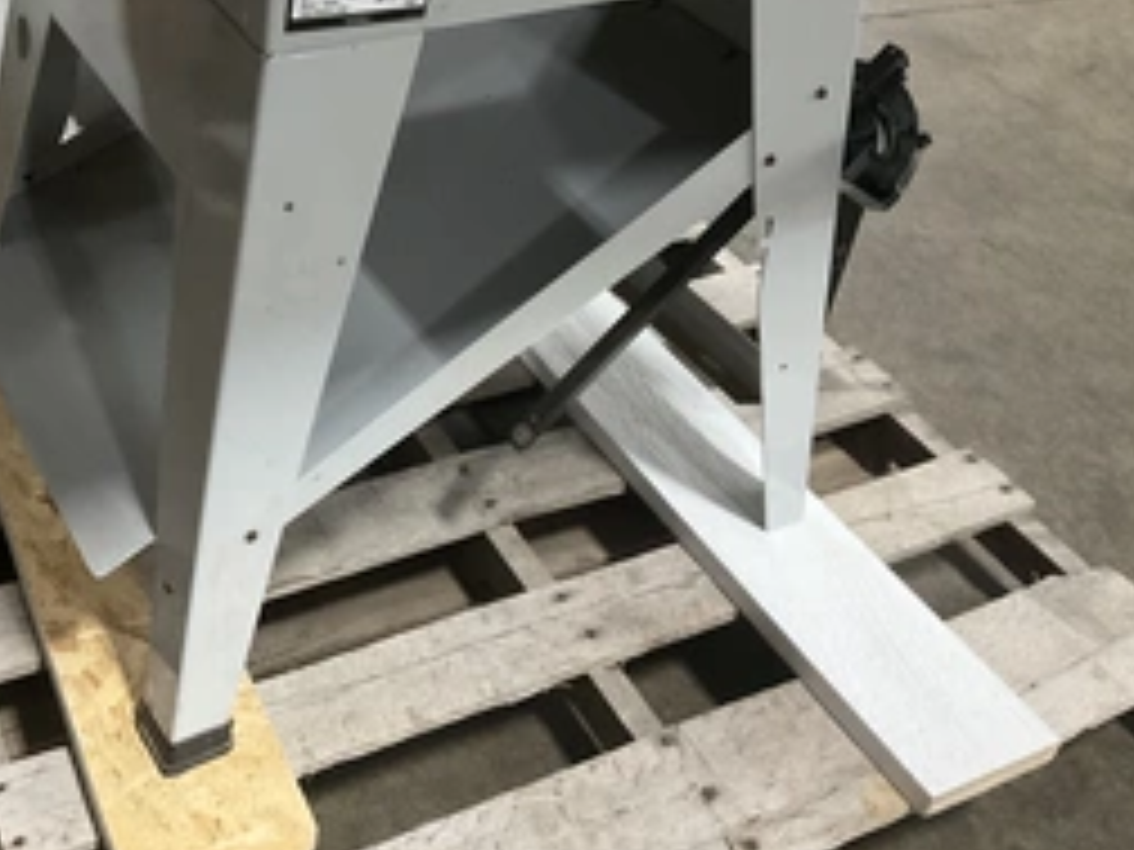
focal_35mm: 46
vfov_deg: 30.9
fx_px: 1507
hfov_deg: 40.6
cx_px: 356
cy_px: 193
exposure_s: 1/30
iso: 400
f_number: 1.8
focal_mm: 3
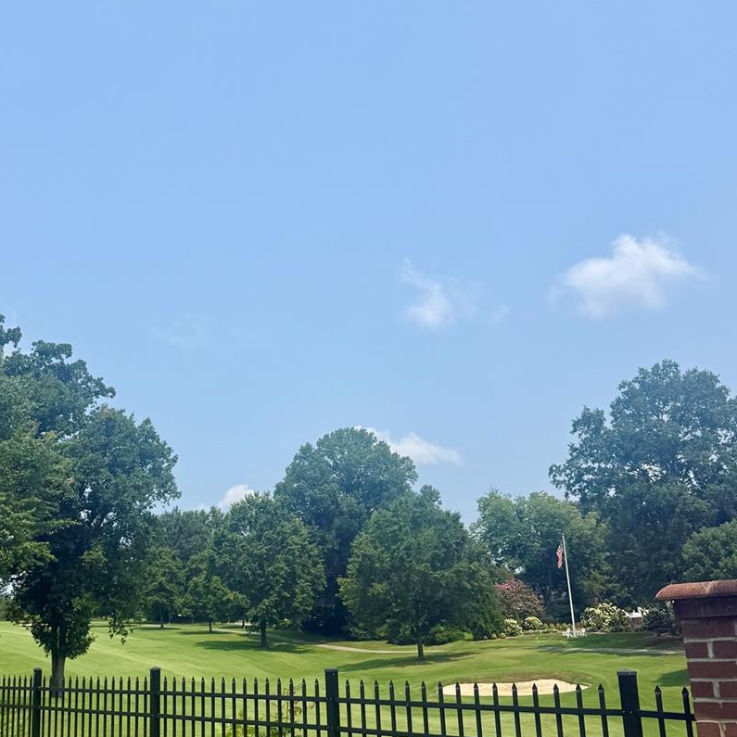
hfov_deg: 40.6
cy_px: 395
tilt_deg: +14.5
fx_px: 988
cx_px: 264
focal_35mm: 41
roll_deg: +1.1
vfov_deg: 40.9
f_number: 1.78
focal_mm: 6.76
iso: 80
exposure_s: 1/6711
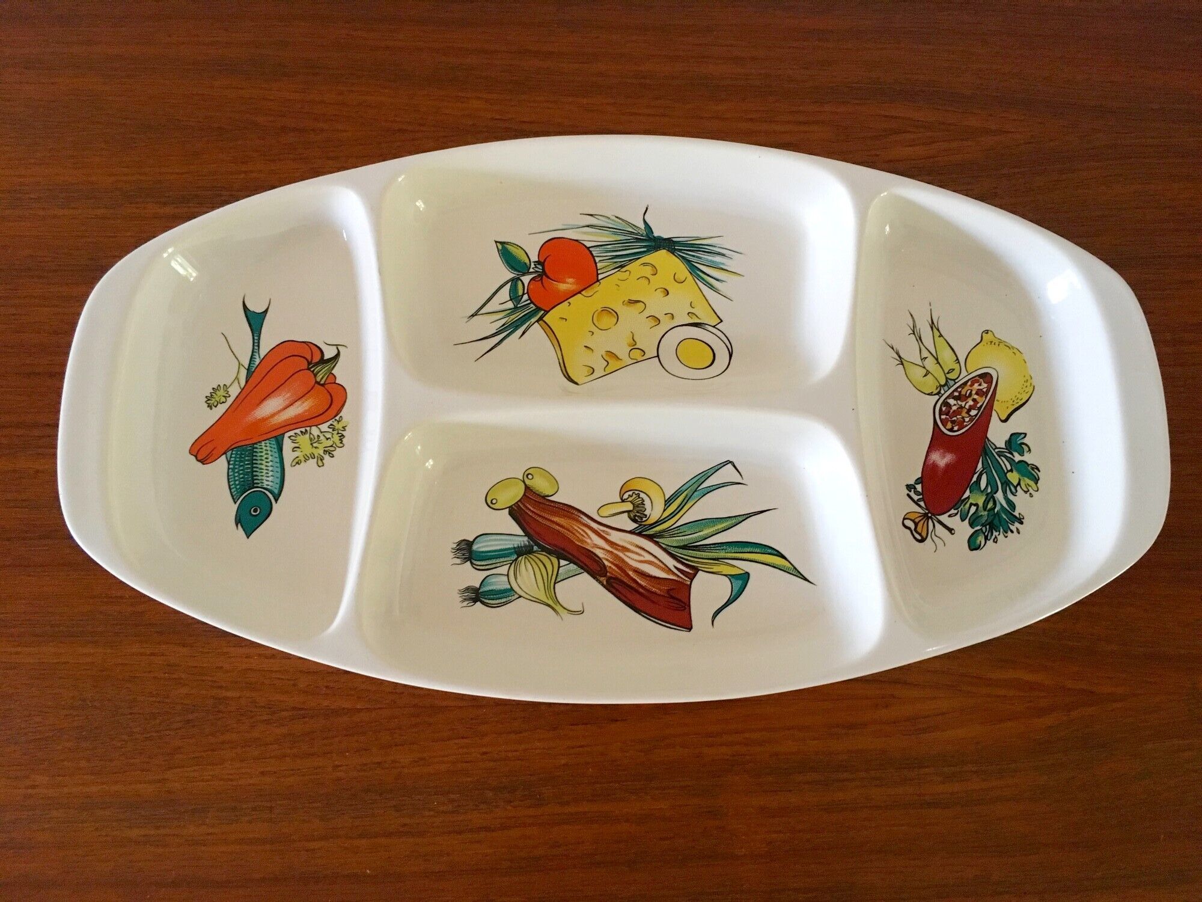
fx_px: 1007
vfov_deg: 48.2
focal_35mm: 29
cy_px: 451
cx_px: 601
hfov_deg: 61.7
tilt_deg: -74.7
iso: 200
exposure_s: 1/25
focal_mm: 4.15
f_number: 2.2
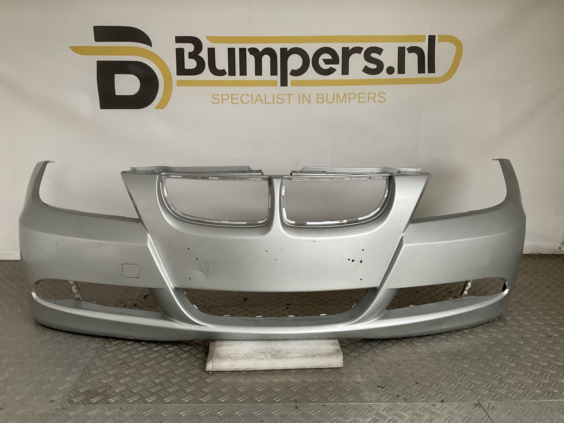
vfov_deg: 46.8
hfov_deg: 60.0
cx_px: 280
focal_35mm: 30
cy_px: 206
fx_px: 489
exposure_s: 1/60
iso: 100
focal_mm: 3
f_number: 1.8
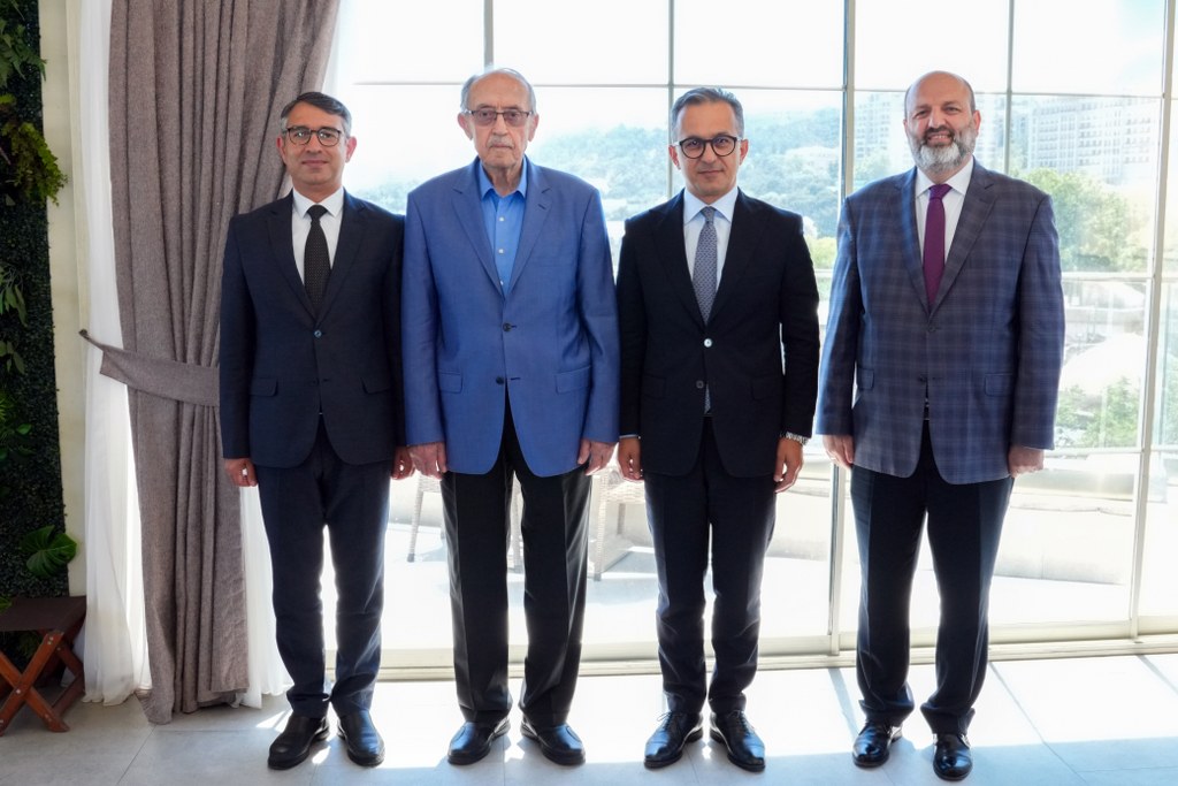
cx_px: 589
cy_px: 393
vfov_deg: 36.9
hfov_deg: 53.1
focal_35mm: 36
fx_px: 1178
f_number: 11
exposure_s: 1/160
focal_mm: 24
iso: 2000
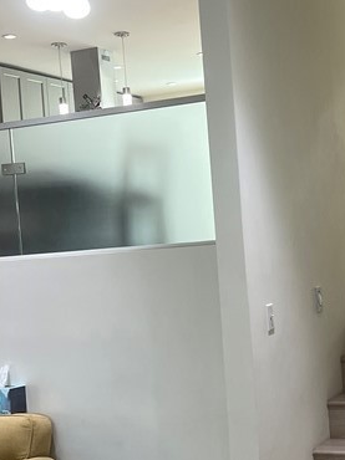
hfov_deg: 20.3
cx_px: 250
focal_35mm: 72
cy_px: 269
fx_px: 958
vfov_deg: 27.0
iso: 125
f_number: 1.5
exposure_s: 1/120
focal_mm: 5.7
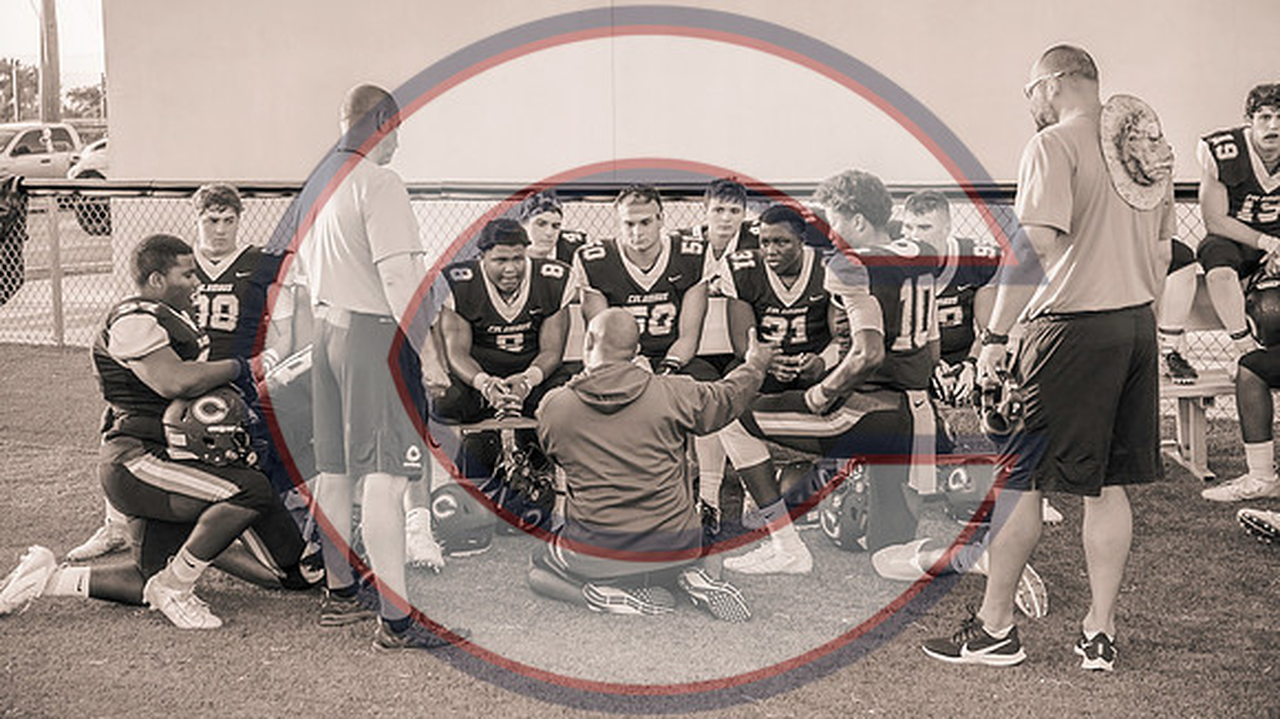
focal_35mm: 59
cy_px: 293
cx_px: 640
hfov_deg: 35.6
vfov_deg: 20.5
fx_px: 1991
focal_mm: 56
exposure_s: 1/250
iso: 200
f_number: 4.5
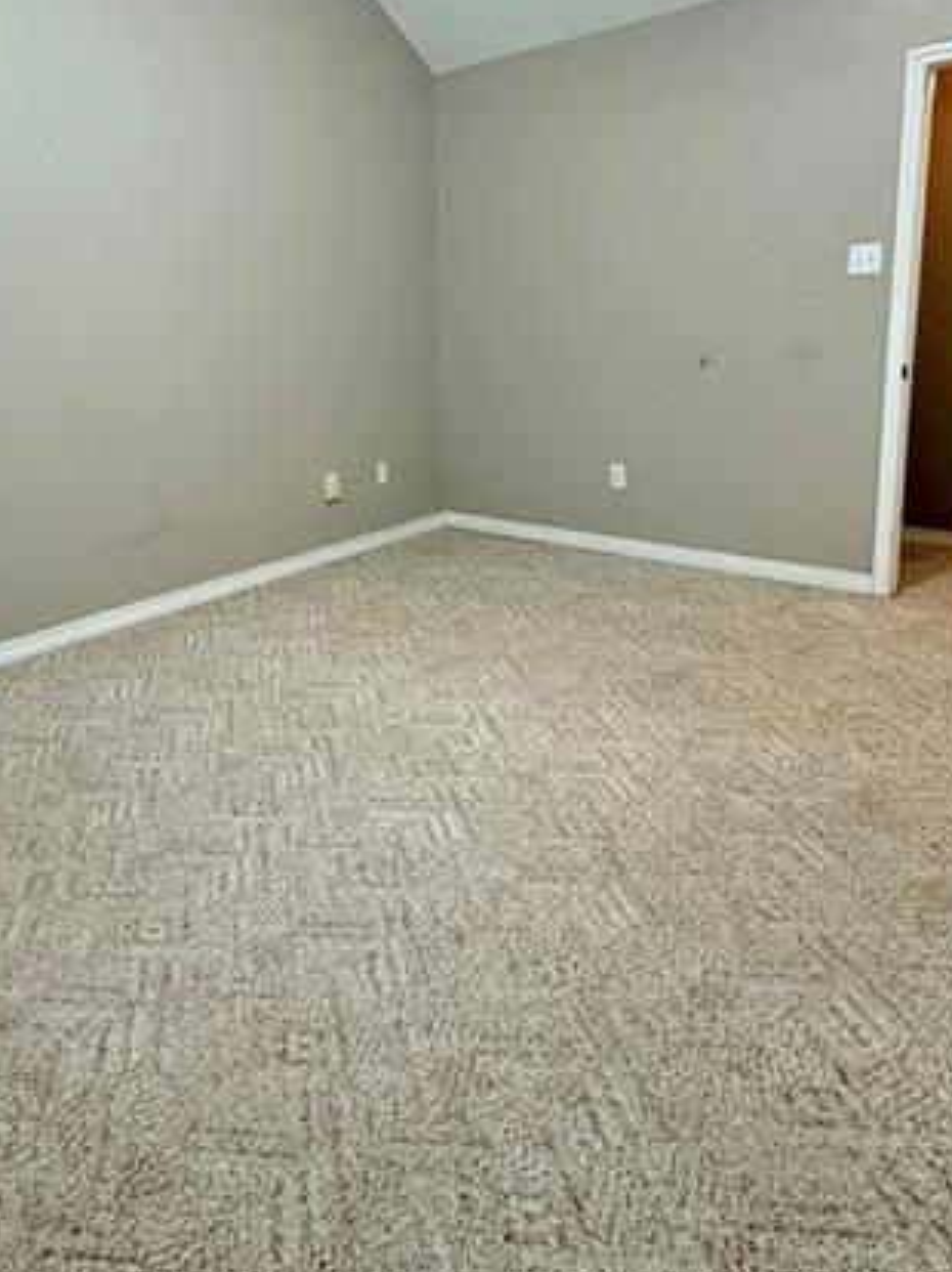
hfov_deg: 51.9
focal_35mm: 26
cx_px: 307
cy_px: 507
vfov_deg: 66.7
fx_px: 954
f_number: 2.2
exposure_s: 1/60
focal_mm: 2.22
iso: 250
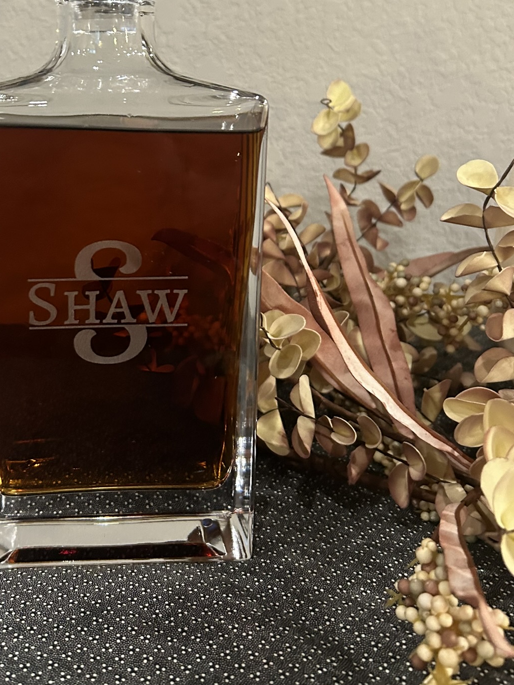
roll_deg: -0.7
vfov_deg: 47.0
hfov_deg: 36.2
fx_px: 772
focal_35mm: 39
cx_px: 142
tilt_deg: -13.2
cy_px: 224
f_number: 1.5
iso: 500
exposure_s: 1/30
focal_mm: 5.7
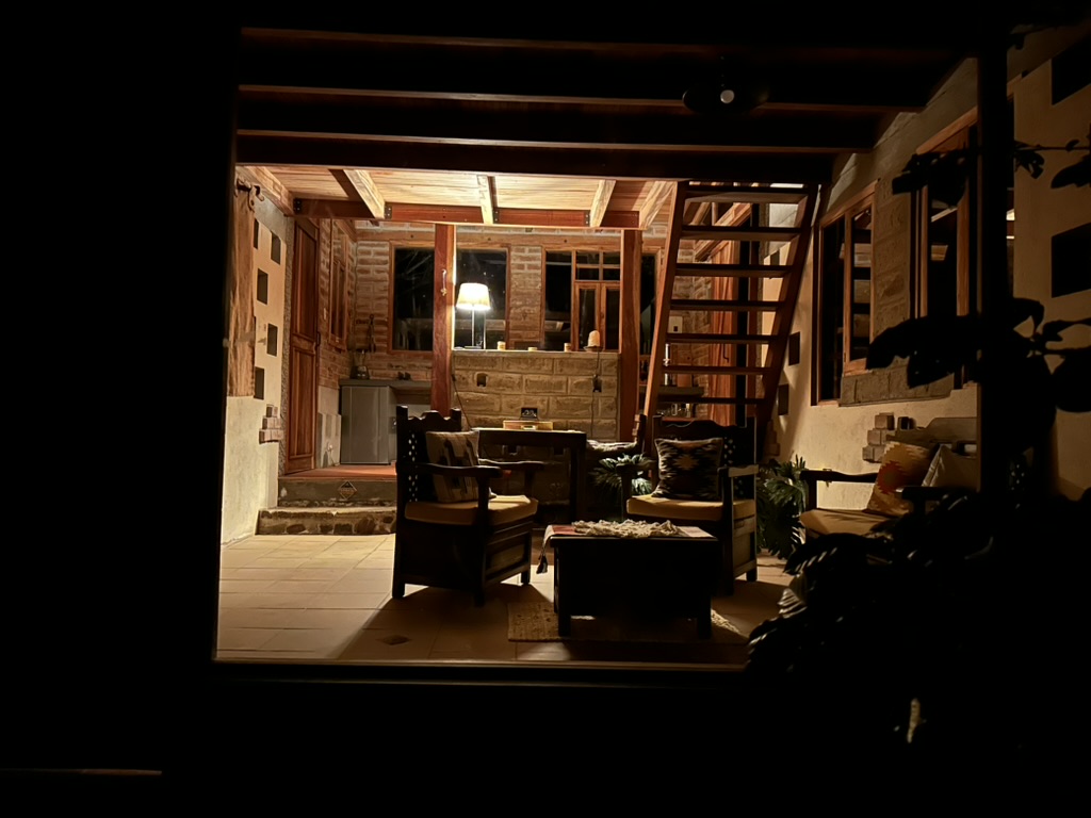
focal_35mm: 24
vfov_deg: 56.8
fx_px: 756
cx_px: 546
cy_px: 409
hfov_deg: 71.6
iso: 4000
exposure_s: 1/15
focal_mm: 6.86
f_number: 1.78
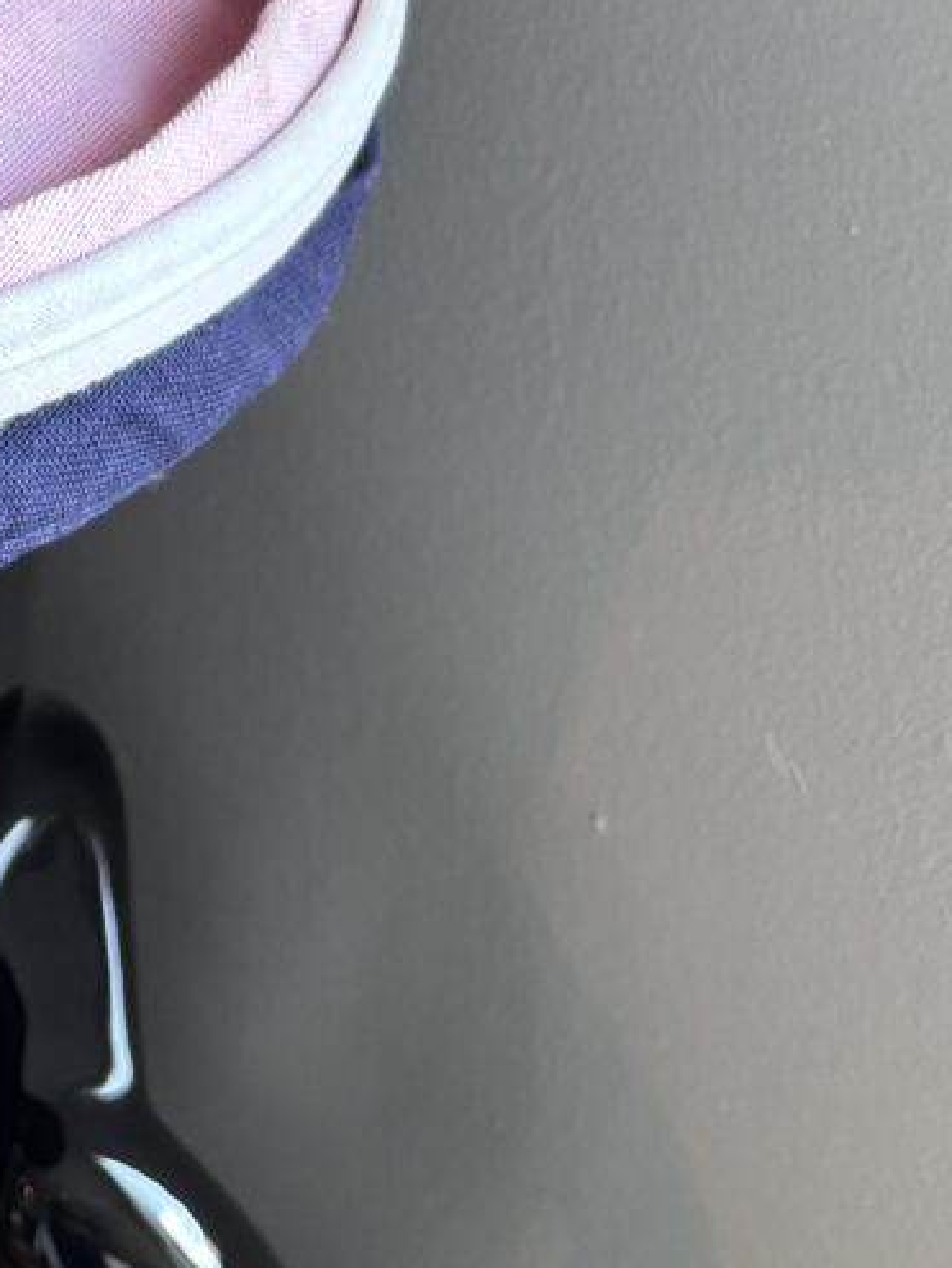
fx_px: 3700
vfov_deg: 17.9
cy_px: -475
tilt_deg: -26.2
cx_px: -521
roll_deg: +1.4
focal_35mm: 101
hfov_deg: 13.7
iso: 100
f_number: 1.6
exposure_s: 1/60
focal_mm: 5.96
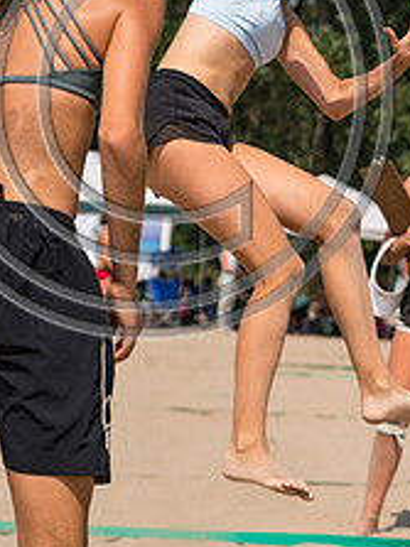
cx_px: 145
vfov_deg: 10.3
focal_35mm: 192
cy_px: 91
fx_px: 3035
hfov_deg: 7.7
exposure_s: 1/2500
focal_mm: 66
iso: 200
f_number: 4
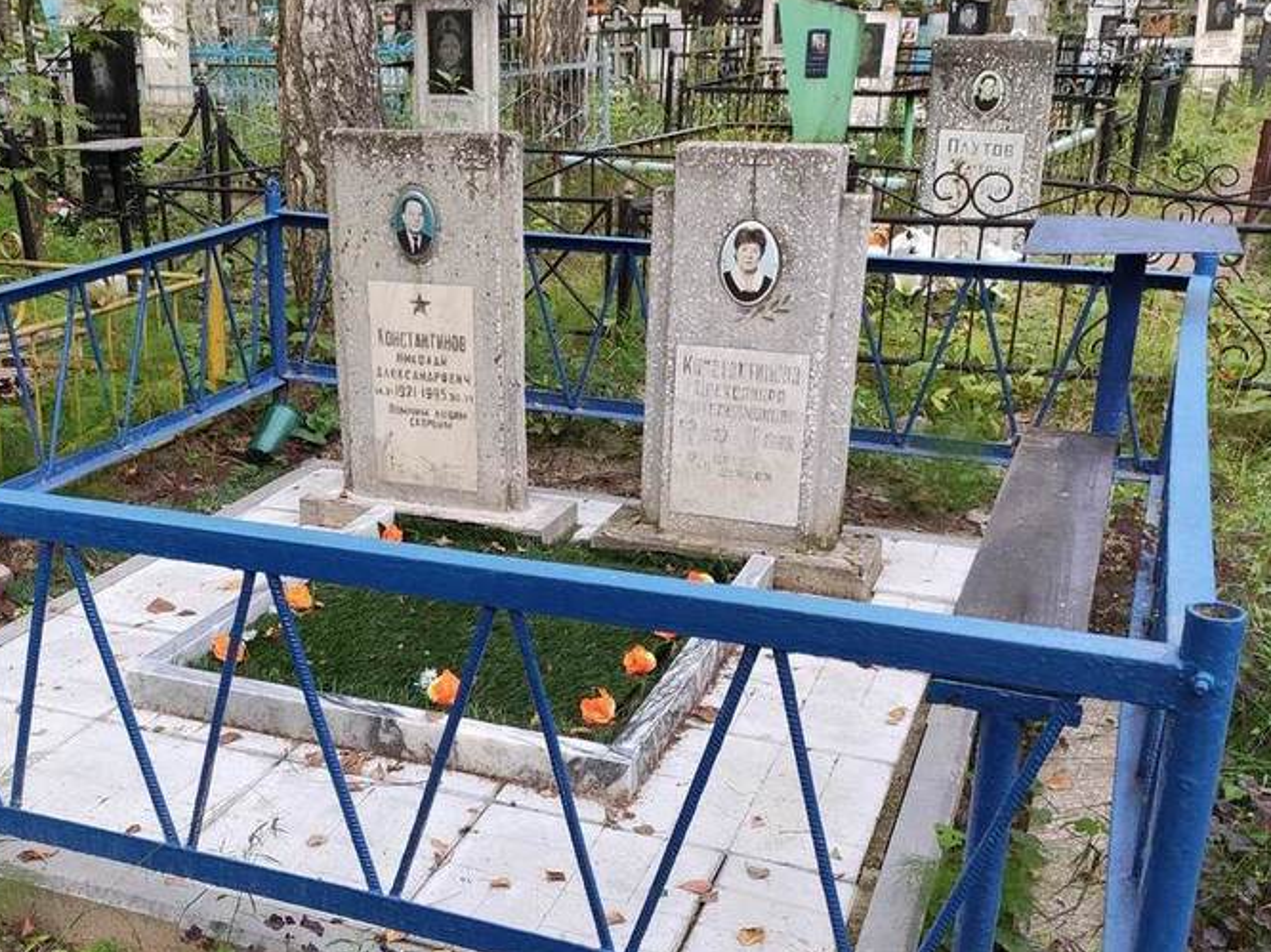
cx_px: 462
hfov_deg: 46.3
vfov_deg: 35.8
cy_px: 563
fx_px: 1468
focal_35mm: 40
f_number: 1.75
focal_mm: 4.77
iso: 212
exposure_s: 1/120
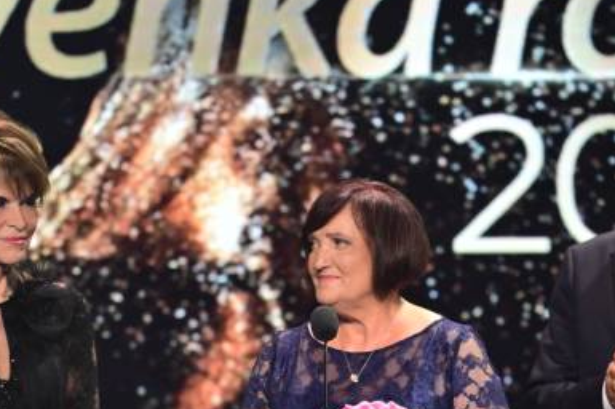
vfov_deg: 2.0
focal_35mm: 702
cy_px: 462
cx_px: 342
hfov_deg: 2.9
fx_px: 11982
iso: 2000
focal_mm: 200
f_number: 2.8
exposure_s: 1/160
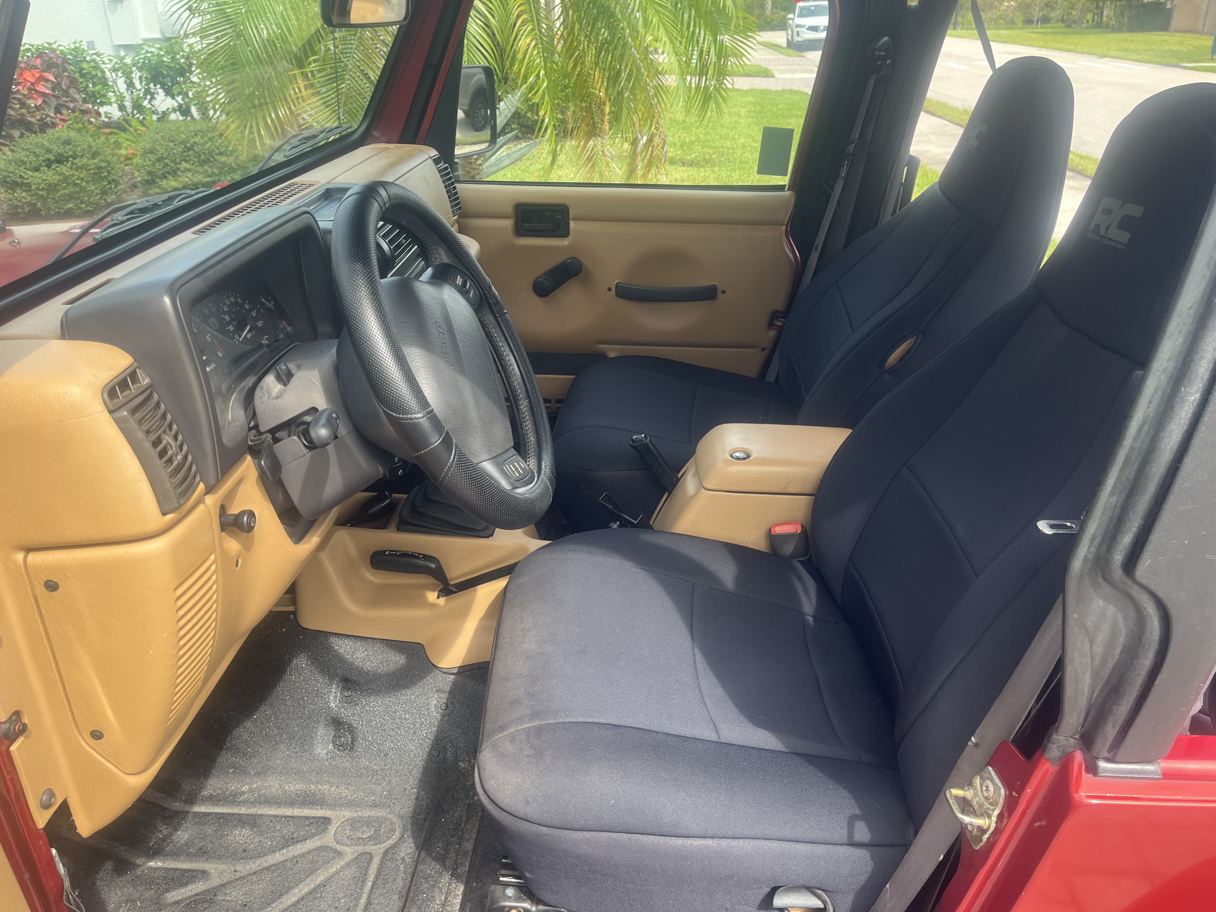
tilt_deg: -24.8
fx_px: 913
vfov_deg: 53.1
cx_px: 608
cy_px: 456
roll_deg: -0.3
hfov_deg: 67.3
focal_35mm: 26
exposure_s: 1/273
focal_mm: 5.1
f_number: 1.6
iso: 40
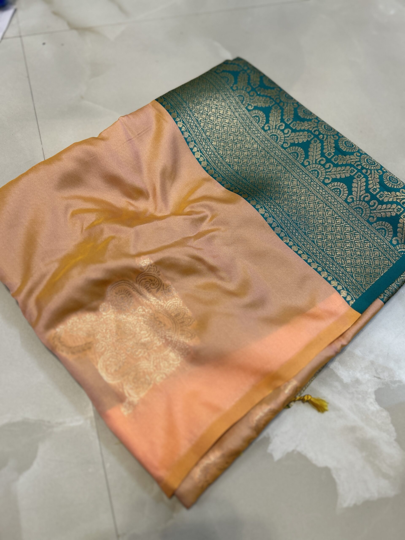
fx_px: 406
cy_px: 270
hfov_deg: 53.1
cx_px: 202
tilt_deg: -64.1
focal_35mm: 26
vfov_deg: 67.3
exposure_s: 1/50
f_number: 1.5
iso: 64
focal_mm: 5.7
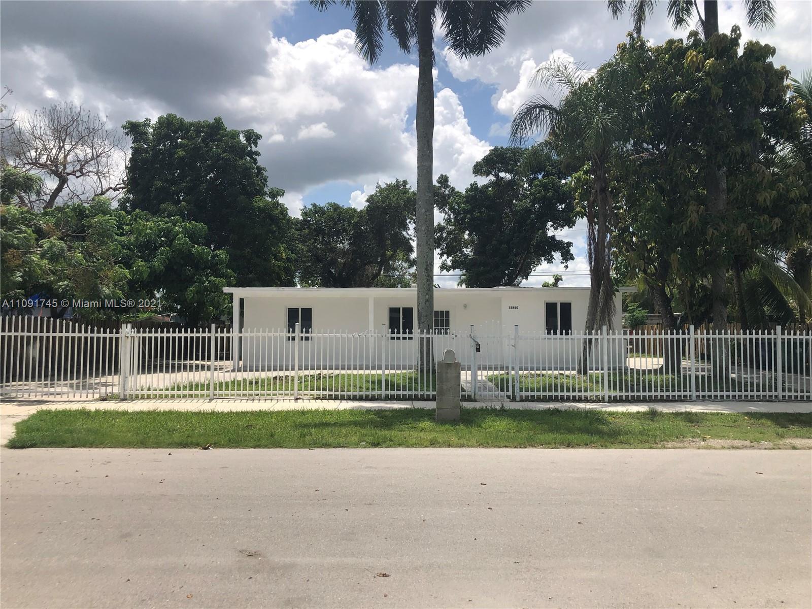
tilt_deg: +3.3
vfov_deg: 49.7
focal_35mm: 28
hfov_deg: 63.4
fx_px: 657
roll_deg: +0.5
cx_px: 406
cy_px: 304
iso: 20
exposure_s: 1/3205
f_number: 1.8
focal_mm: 3.99
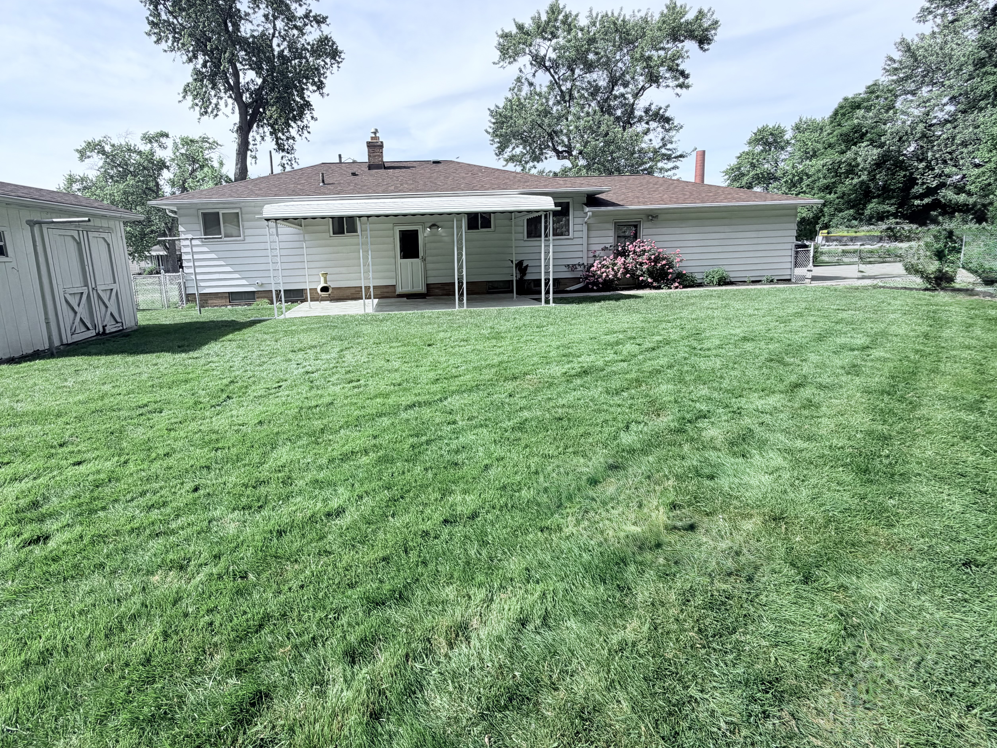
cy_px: 323
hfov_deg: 93.9
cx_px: 429
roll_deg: +3.5
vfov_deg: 77.7
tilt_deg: -7.7
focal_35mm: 16
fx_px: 461
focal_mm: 2.22
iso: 25
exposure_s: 1/770
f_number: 2.2
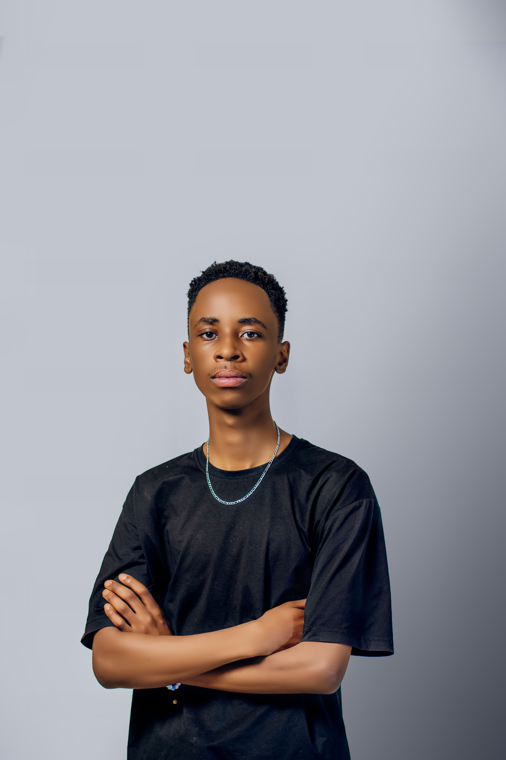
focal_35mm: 75
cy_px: 380
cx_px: 253
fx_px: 1581
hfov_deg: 18.2
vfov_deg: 27.0
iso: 250
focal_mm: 50
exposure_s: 1/200
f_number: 2.5
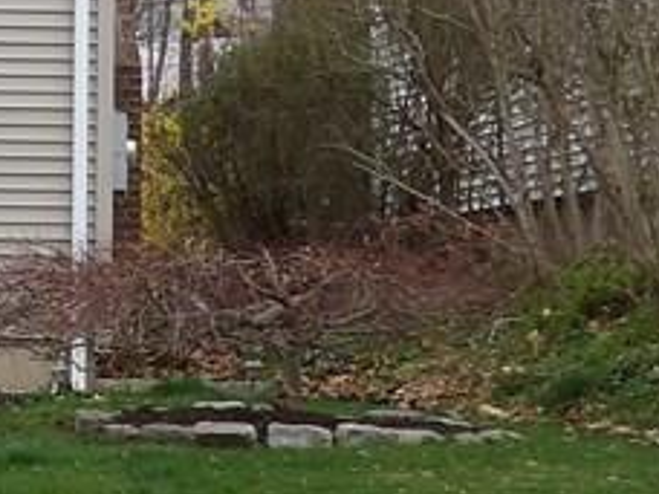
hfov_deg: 12.1
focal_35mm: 148
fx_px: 2818
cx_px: -572
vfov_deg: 10.0
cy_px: 194
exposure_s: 1/426
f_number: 3.6
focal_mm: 5.9
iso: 100
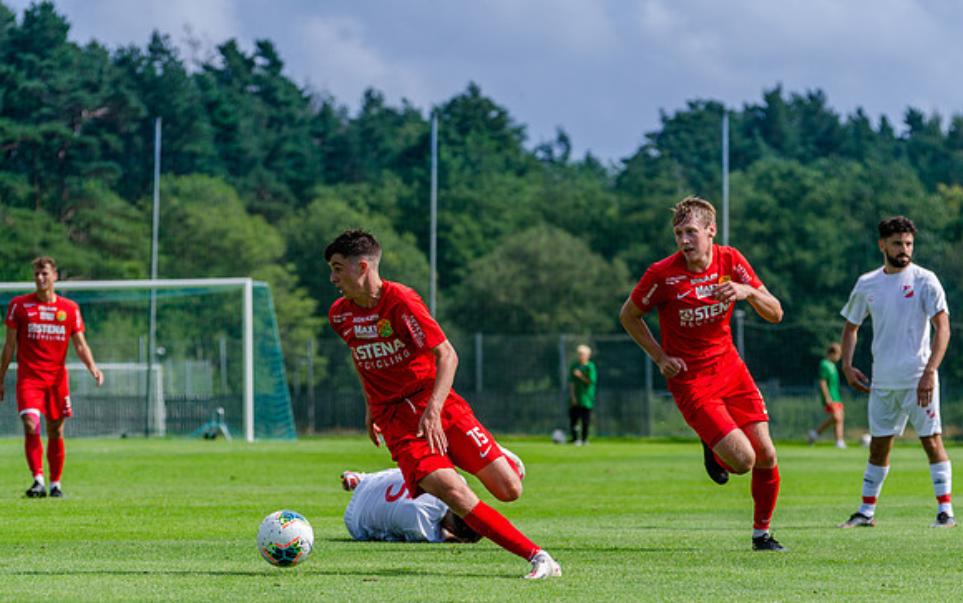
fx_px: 6600
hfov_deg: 8.3
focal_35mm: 251
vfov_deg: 5.2
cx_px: 509
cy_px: 334
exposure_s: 1/800
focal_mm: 155
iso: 100
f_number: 4.8
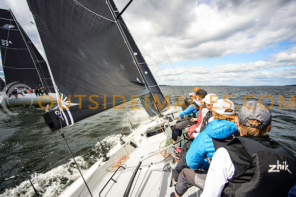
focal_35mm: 16
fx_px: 128
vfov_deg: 75.1
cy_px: 98
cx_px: 148
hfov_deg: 98.1
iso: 320
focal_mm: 15
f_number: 5
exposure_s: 1/1600
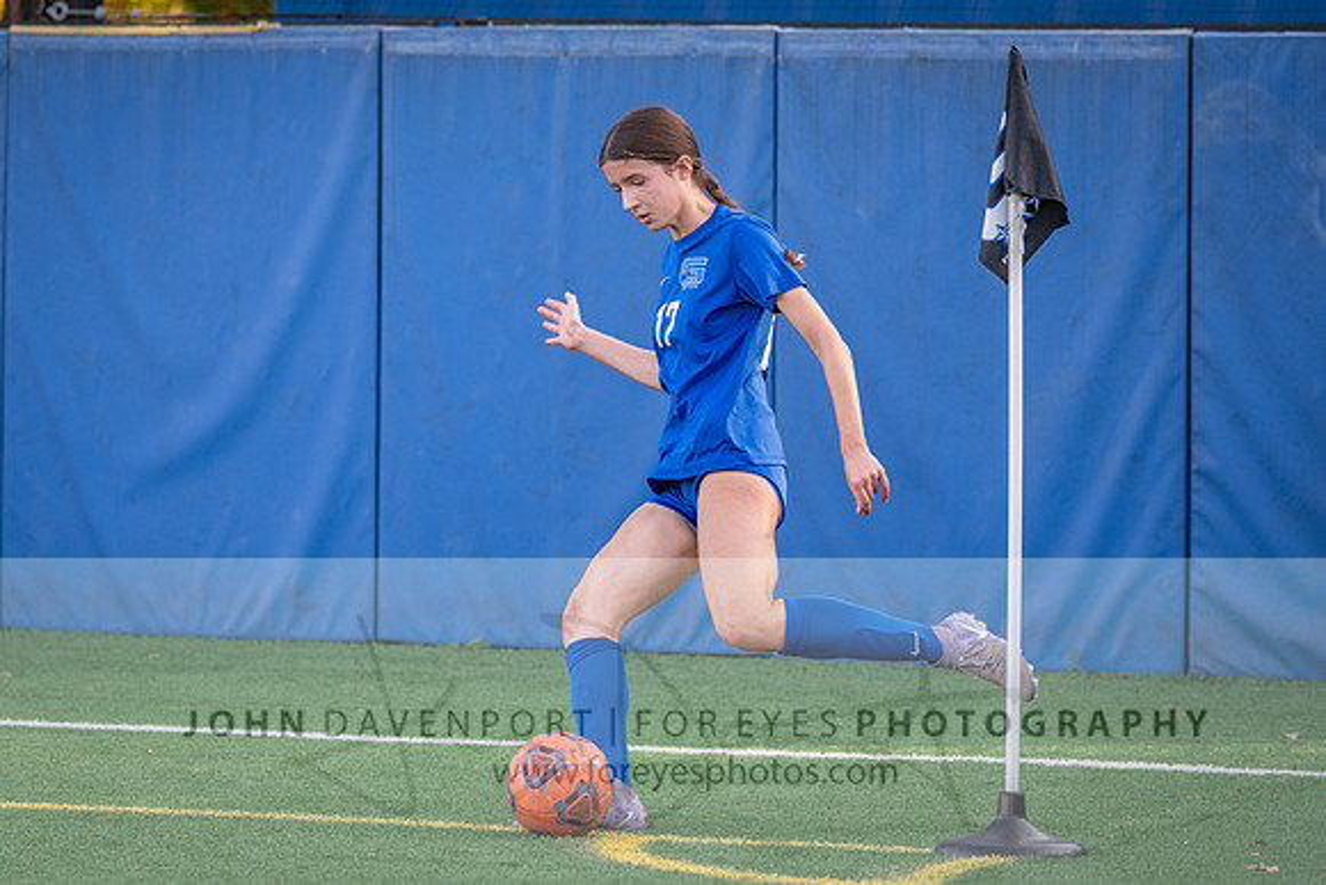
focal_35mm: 173
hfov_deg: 11.9
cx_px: 513
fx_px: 6366
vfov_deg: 7.9
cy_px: 345
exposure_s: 1/2000
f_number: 2.8
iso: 1250
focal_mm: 112
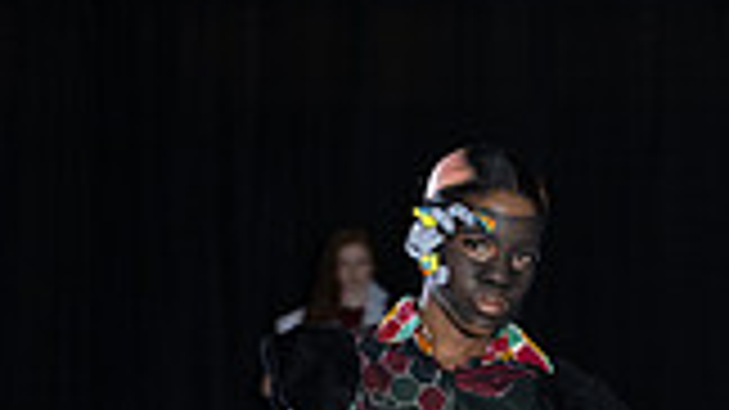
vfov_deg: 3.9
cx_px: 477
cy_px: 982
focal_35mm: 306
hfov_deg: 7.1
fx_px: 5913
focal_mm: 105
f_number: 5.6
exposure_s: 1/160
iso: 1250
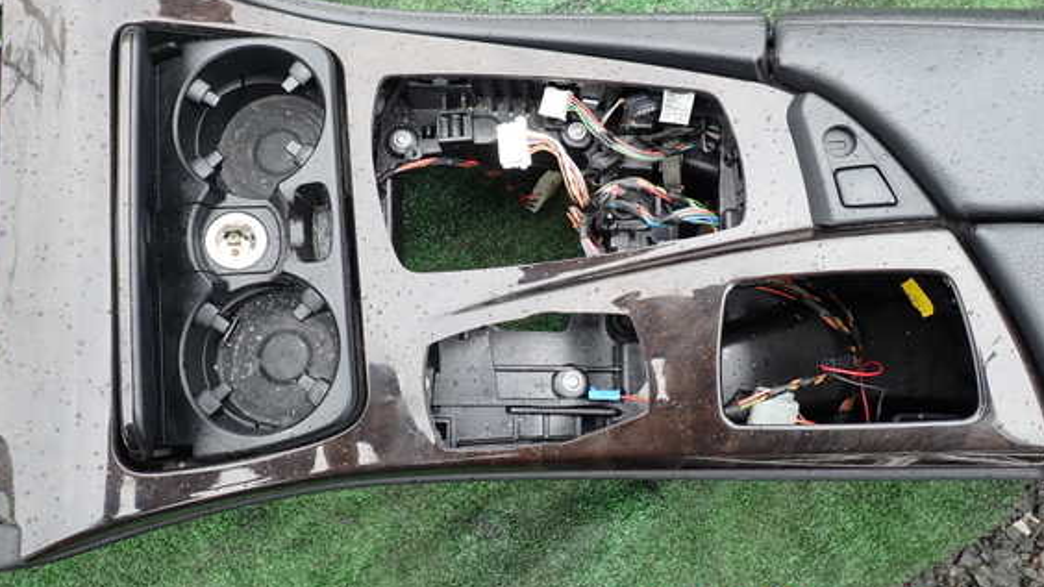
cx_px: 511
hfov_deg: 66.1
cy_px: 215
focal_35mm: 29
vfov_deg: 39.8
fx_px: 803
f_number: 2.8
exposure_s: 1/125
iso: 100
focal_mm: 4.5
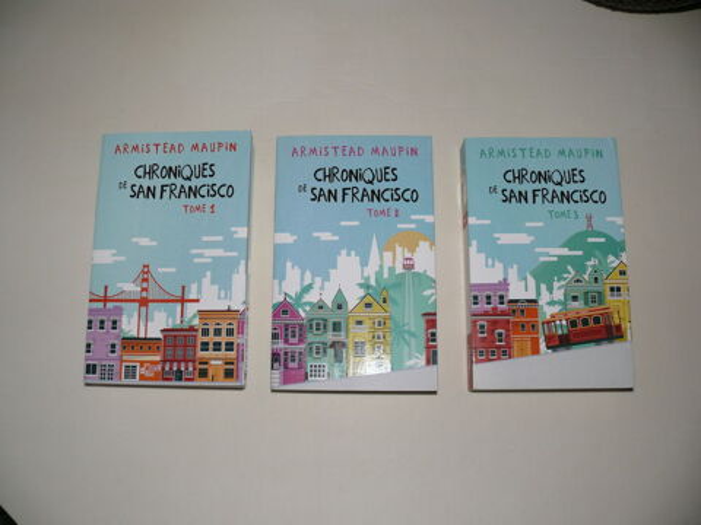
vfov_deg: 40.7
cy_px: 262
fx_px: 709
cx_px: 350
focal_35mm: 35
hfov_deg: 52.6
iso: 100
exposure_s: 1/30
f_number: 2.8
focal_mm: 7.4
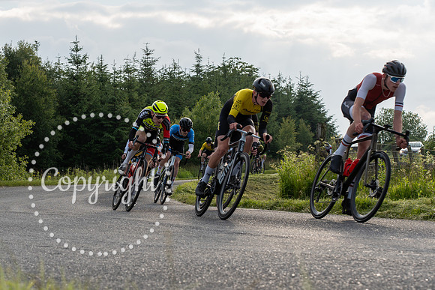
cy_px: 152
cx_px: 142
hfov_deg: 19.6
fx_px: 1256
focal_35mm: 104
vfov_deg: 13.2
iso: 200
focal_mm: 68
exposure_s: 1/500
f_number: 6.3
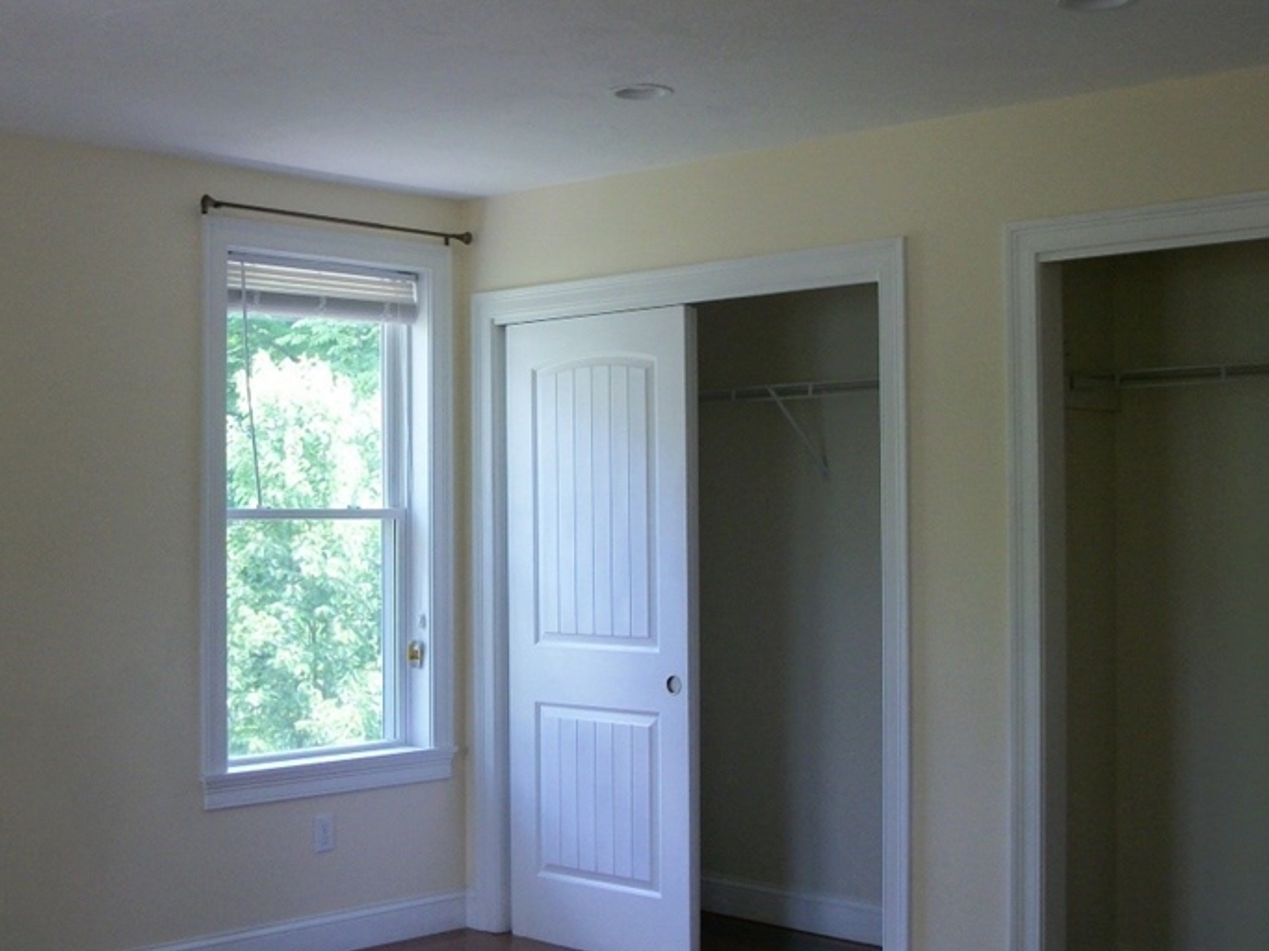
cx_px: 466
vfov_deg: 30.2
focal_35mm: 48
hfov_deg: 39.4
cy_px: 537
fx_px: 1759
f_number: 2.9
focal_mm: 5.7
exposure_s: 1/50
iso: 80
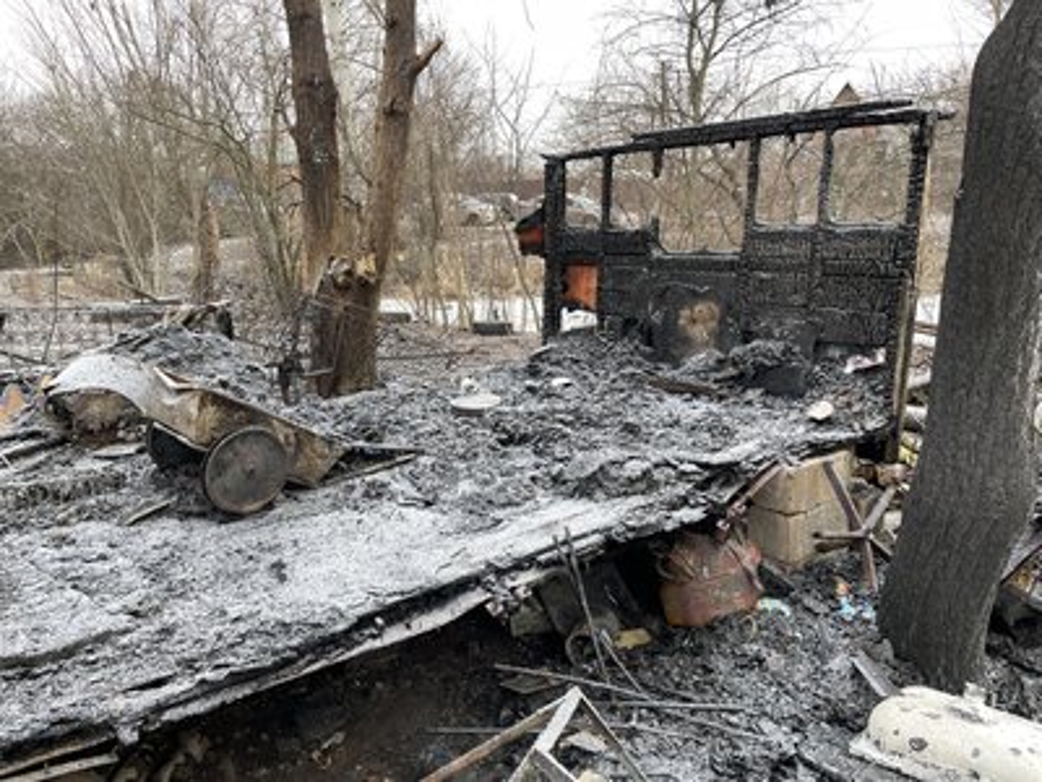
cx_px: 521
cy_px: 391
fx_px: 783
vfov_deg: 53.1
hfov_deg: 67.3
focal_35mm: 26
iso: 32
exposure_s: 1/344
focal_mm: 4.2
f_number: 1.6
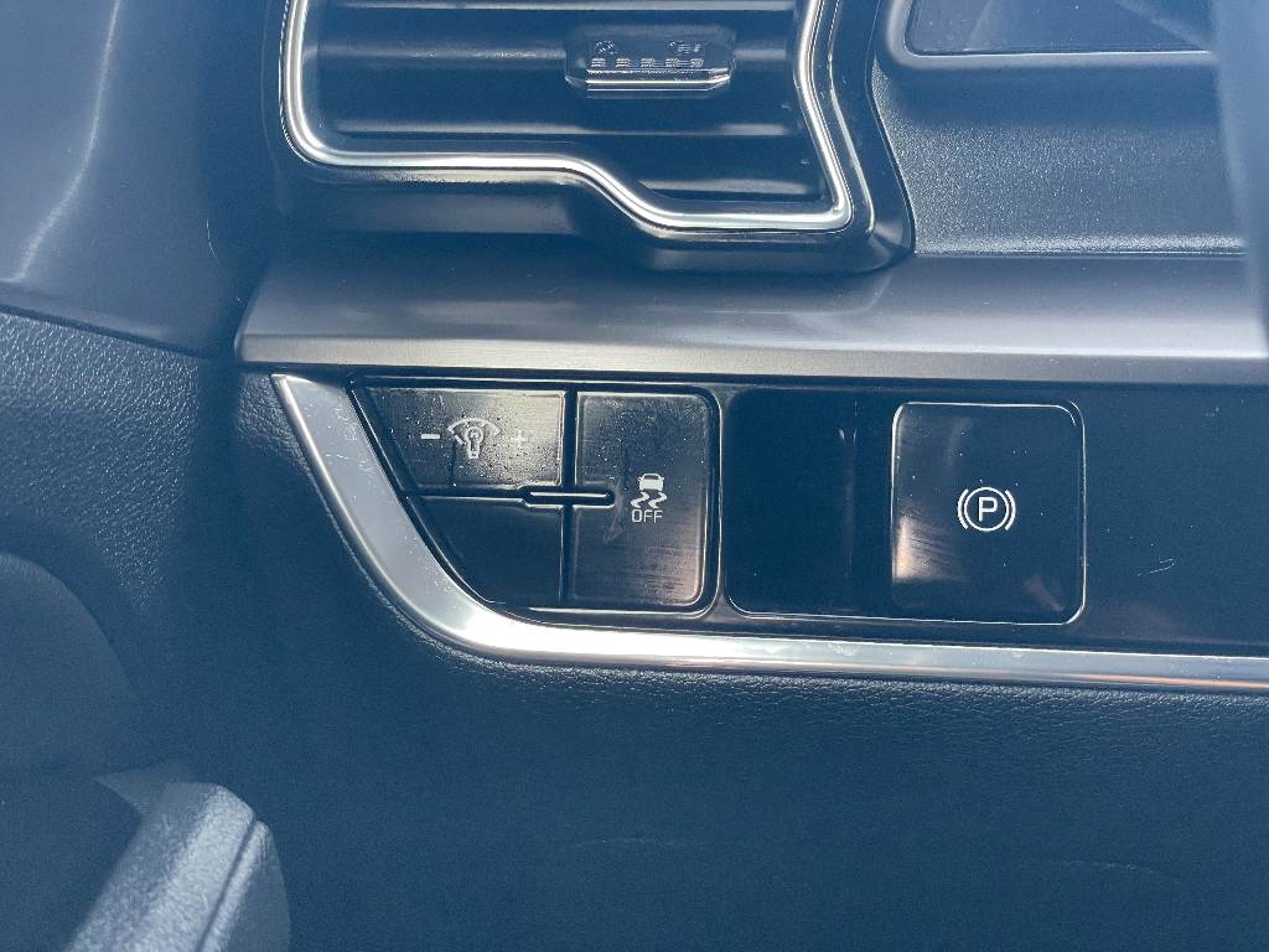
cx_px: 634
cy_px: 476
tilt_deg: -13.8
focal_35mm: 52
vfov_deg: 28.0
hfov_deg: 36.8
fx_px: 1906
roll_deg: +1.7
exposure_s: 1/122
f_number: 2
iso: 200
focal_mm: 6
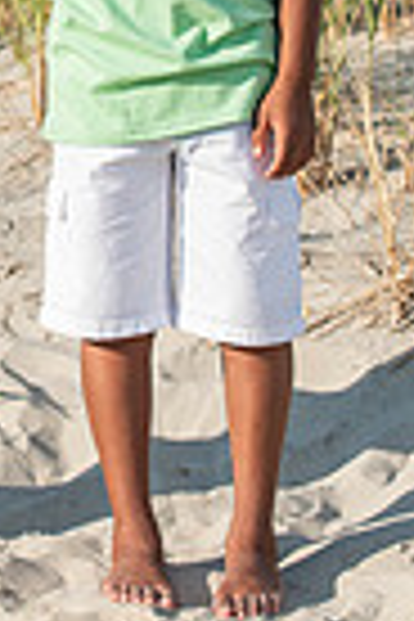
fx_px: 5347
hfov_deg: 4.4
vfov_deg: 6.6
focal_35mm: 310
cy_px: -76
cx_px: -162
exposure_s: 1/4000
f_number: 4
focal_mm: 95
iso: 250
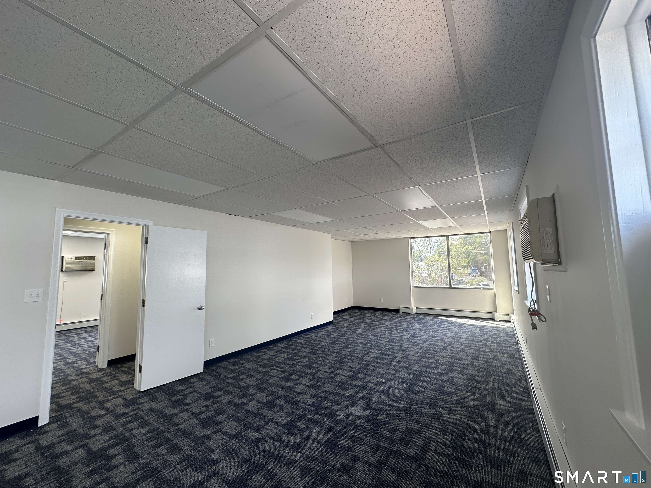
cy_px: 244
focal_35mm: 14
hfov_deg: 102.1
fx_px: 263
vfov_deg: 85.7
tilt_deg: +5.3
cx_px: 326
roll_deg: +0.6
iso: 50
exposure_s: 1/120
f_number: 2.2
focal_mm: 2.22
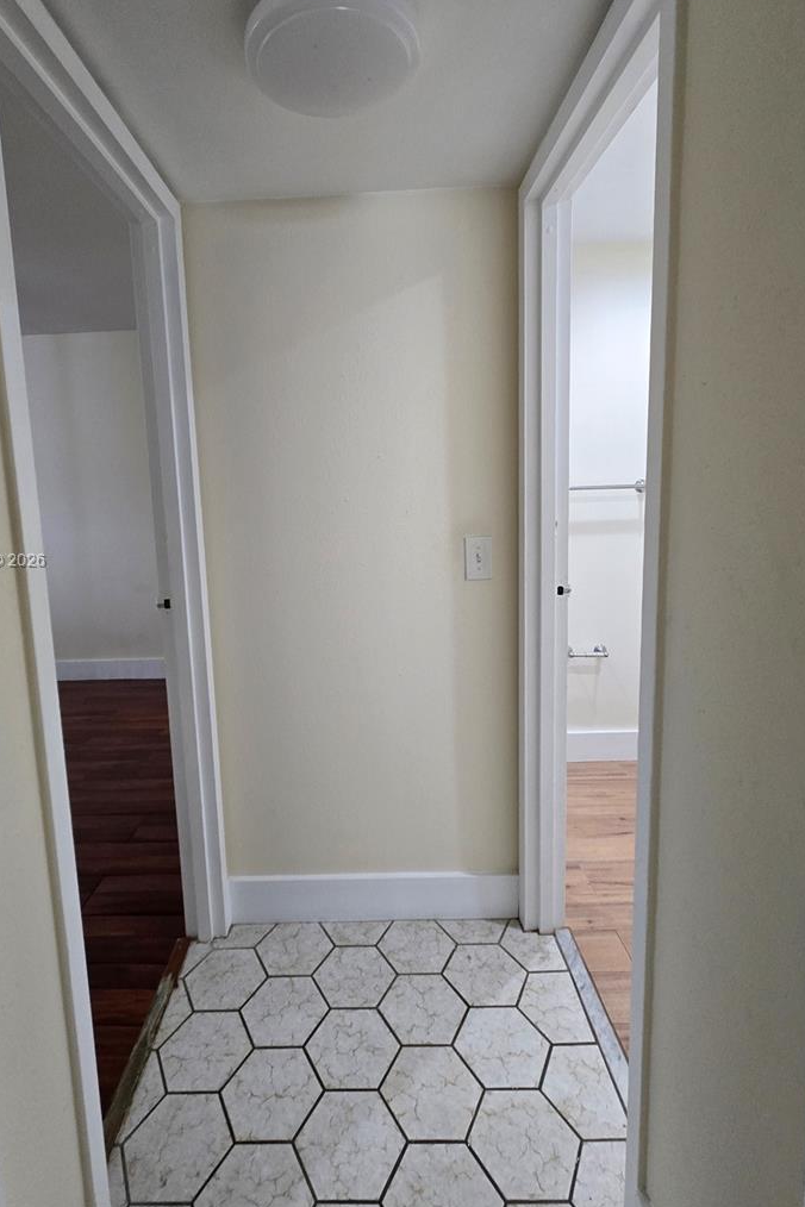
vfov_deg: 96.6
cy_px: 562
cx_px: 361
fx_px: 537
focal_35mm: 16
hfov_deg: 73.5
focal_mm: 2.2
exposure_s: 1/60
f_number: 2.2
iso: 200
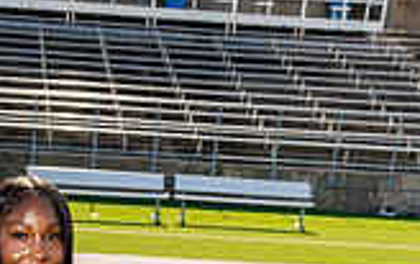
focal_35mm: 95
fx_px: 1089
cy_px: 564
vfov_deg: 12.0
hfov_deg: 21.4
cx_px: 54
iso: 320
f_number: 10
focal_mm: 34
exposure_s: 1/250
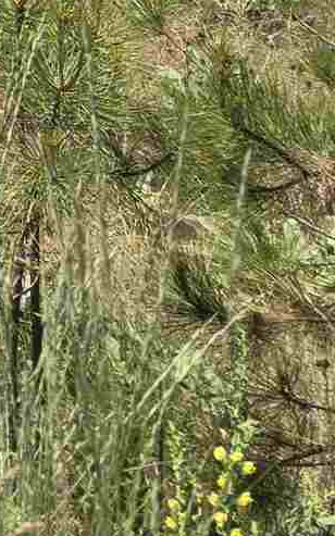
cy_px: -583
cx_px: -1249
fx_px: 2221
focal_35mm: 152
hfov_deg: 6.1
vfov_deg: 12.0
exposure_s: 1/599
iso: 12
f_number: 1.7
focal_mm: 6.3
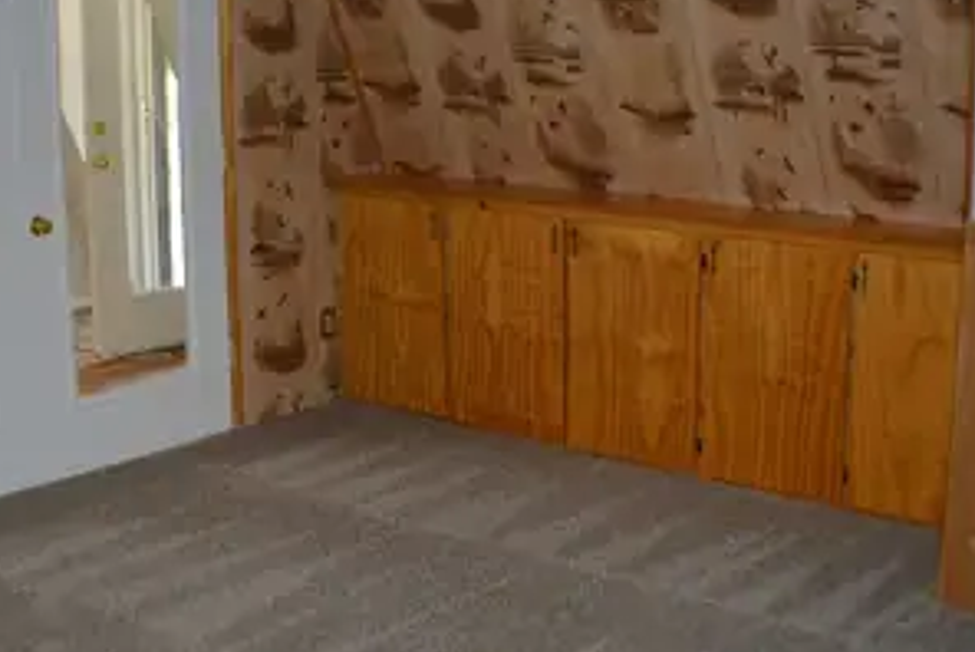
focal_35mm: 77
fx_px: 2087
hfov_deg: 26.3
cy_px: 258
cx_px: 435
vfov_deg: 17.7
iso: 560
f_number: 5
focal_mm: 38
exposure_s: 1/60
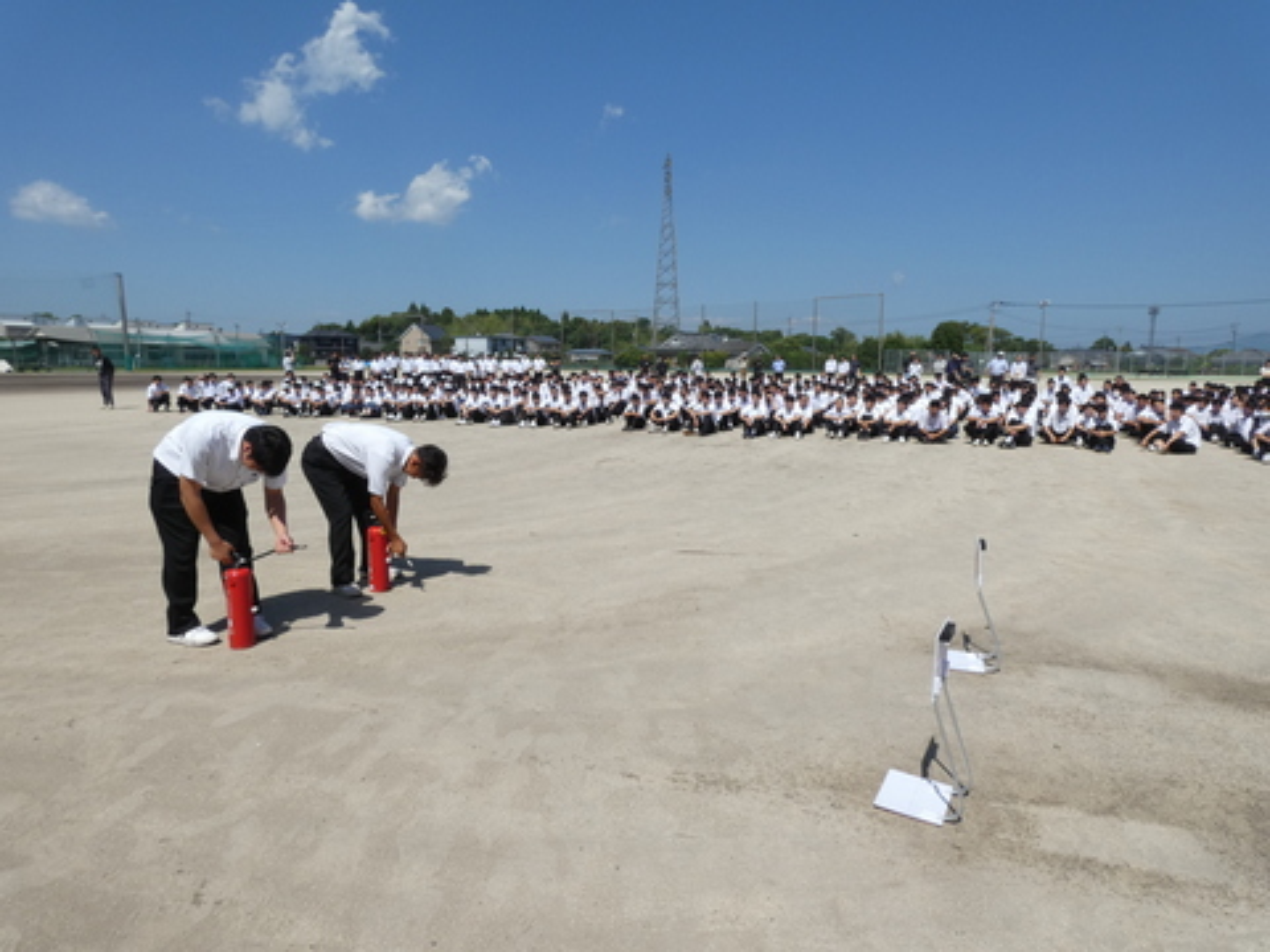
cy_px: 476
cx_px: 635
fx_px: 734
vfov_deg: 66.0
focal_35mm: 20
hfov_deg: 81.7
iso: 80
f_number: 4.5
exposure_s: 1/800
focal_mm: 3.6
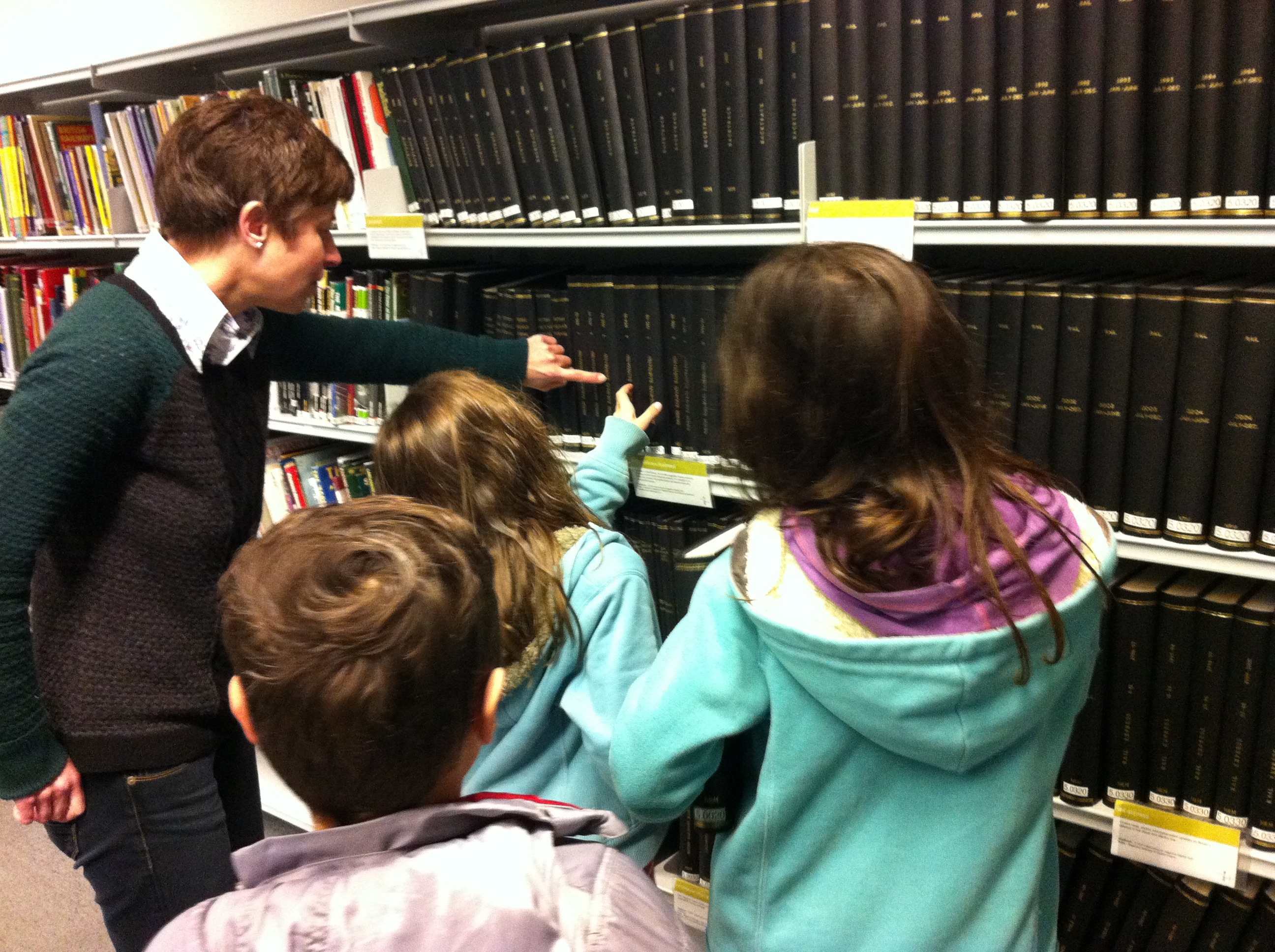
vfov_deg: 40.6
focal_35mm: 35
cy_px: 476
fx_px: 1287
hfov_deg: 52.7
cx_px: 638
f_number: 2.8
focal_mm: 3.85
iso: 400
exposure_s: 1/15
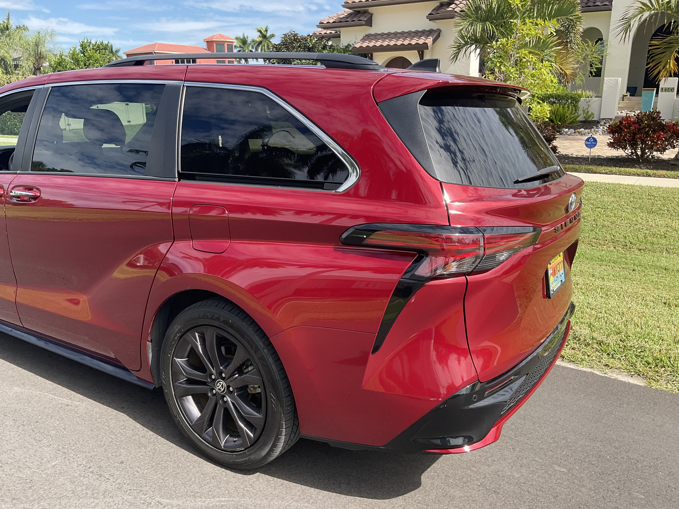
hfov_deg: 61.7
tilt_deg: -15.2
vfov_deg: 48.2
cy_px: 254
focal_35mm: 29
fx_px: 569
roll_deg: -0.2
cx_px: 340
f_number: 1.8
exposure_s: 1/770
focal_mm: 3
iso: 16
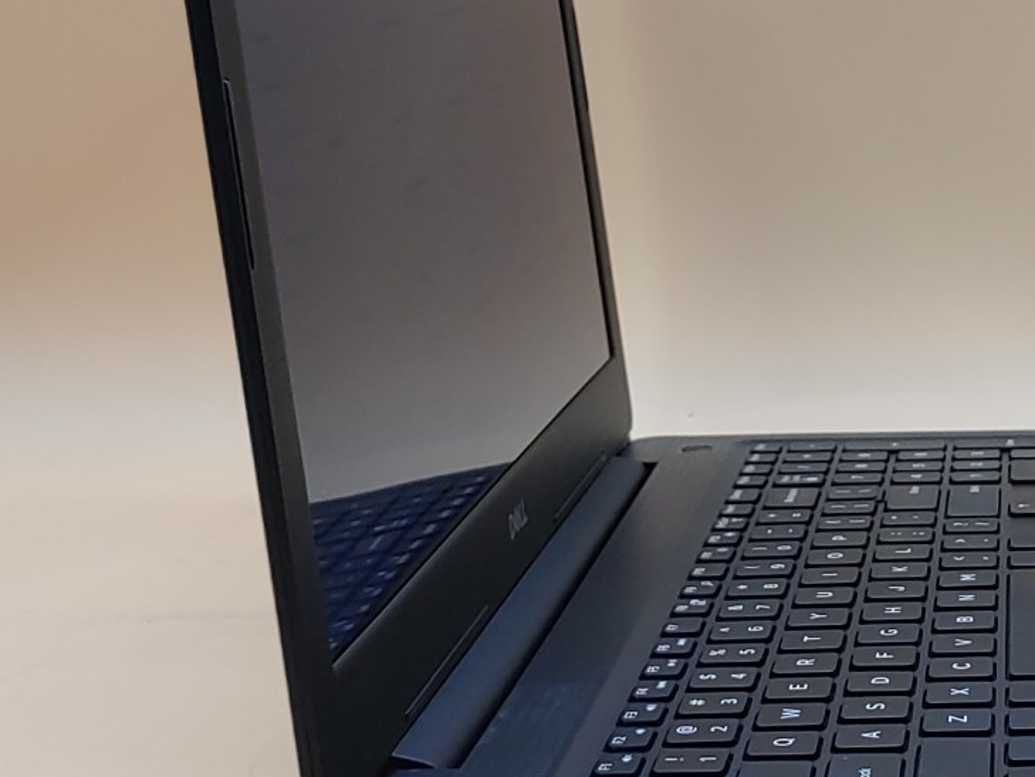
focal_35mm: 81
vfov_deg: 18.1
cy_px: 224
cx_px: 913
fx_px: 2422
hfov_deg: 23.5
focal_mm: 4.36
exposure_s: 1/100
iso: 50
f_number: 1.8
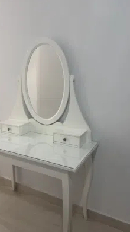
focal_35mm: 29
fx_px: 178
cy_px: 116
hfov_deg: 40.1
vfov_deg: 66.1
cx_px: 54
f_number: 1.6
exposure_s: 1/50
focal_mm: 5.96
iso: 64
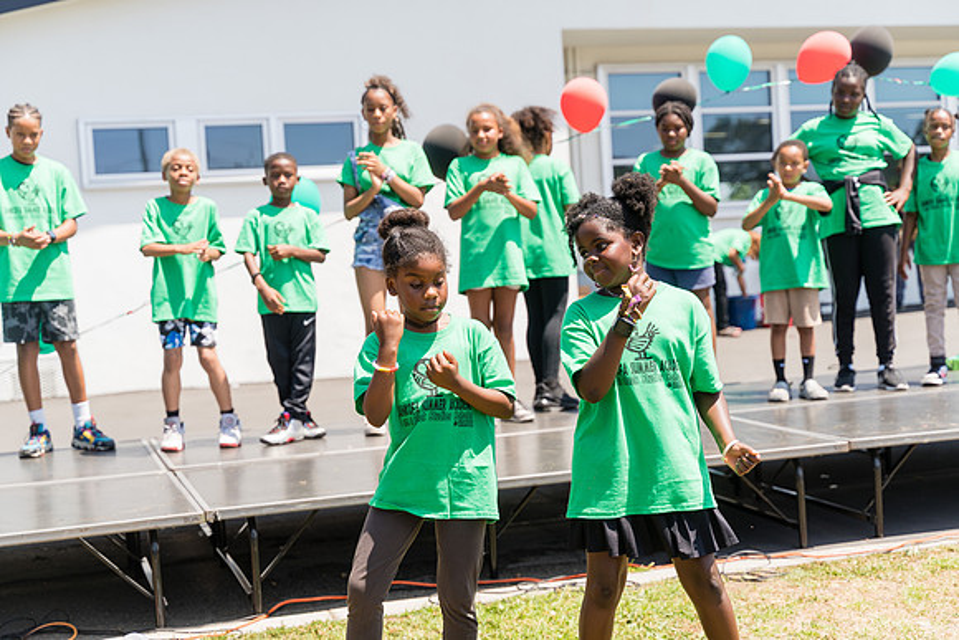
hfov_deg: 36.9
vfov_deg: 25.1
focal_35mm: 54
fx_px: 1439
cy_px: 320
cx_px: 480
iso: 100
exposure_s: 1/640
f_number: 3.5
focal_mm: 54
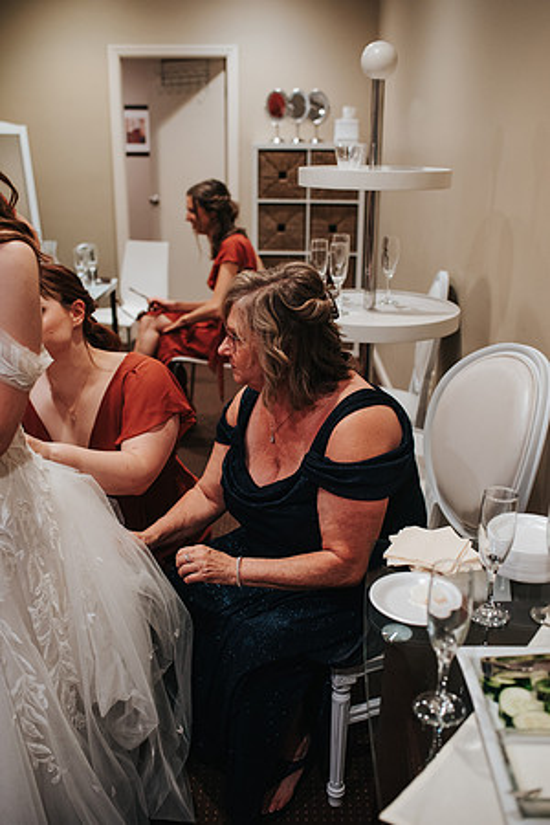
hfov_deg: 37.9
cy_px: 412
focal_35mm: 35
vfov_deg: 54.4
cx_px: 275
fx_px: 802
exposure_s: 1/160
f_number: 2.8
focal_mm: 35
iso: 1000
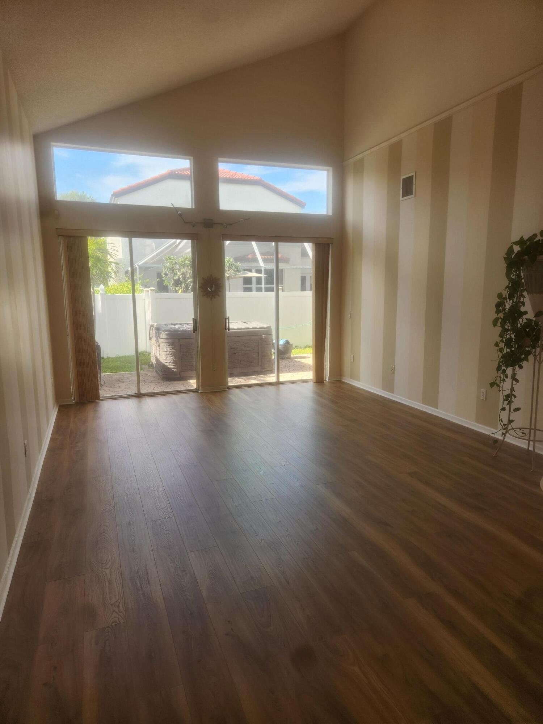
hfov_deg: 58.9
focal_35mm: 23
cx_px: 272
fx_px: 481
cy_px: 362
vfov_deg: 73.9
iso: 25
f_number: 1.8
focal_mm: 5.4
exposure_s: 1/180
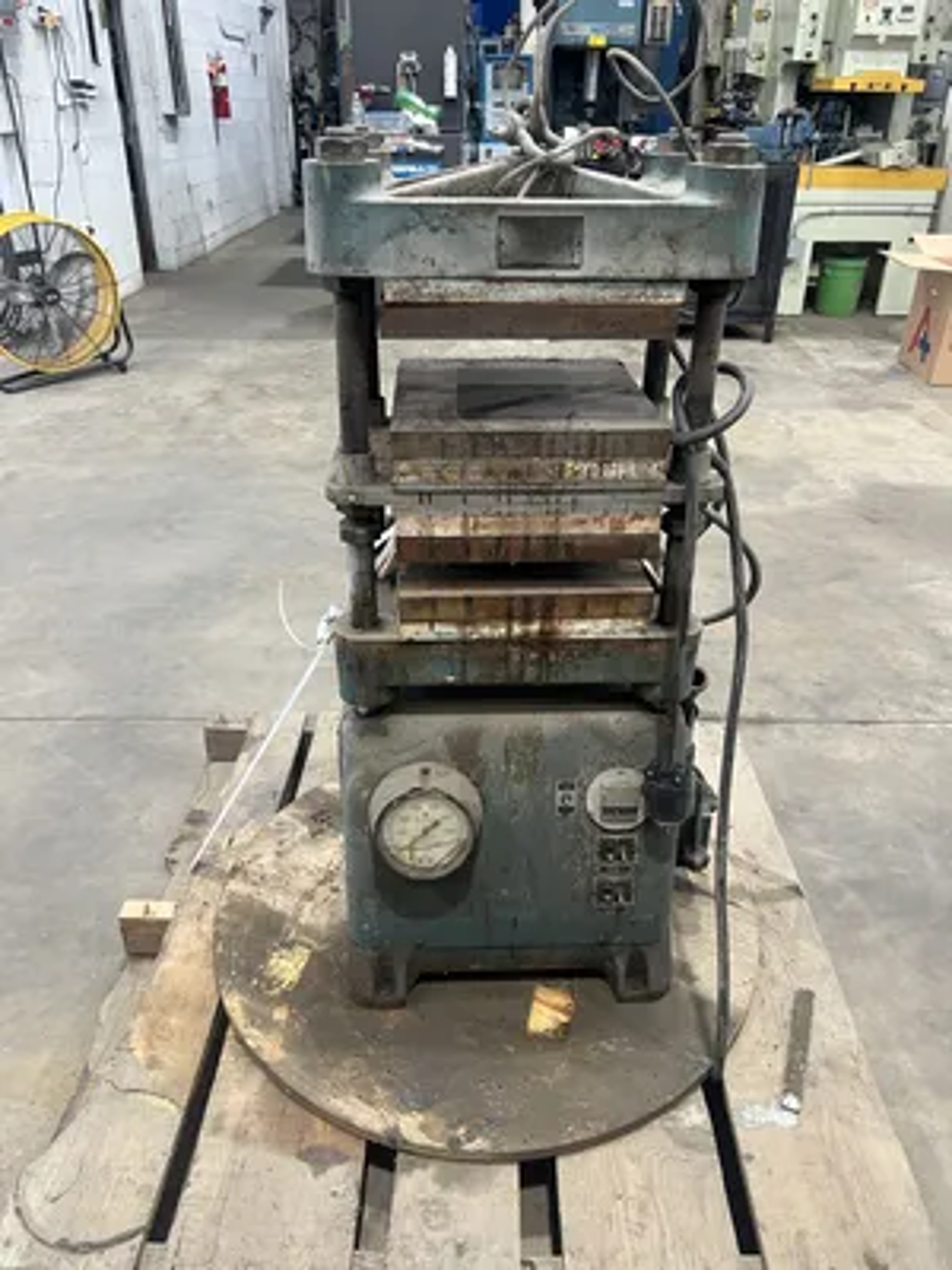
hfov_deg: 53.1
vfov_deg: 67.3
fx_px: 953
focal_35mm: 26
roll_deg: -1.0
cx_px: 476
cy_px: 635
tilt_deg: -28.0
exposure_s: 1/60
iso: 80
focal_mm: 5.7
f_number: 1.5
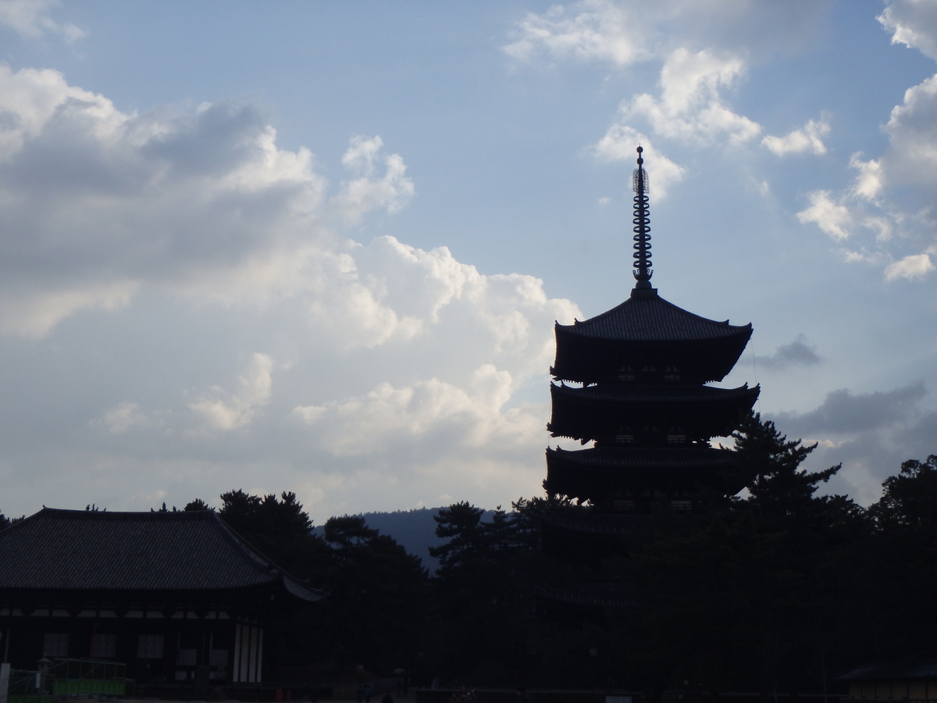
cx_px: 468
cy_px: 352
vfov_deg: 29.7
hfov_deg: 38.9
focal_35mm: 49
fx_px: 1326
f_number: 14
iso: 160
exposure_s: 1/100
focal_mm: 8.8
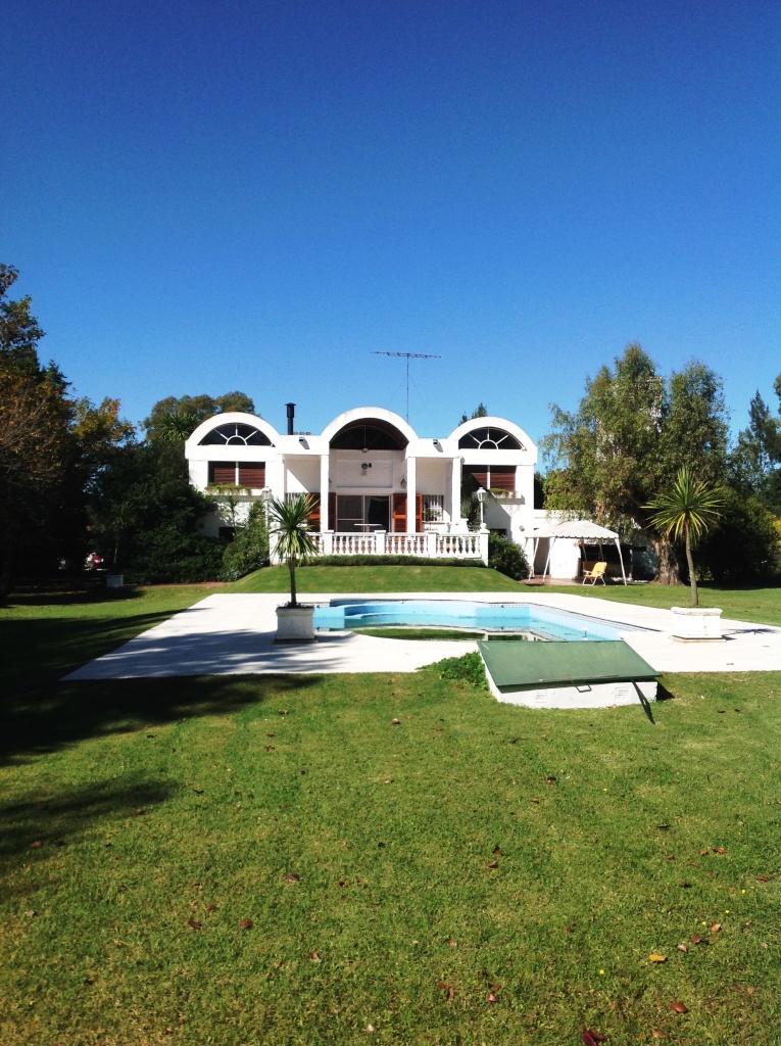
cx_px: 390
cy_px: 523
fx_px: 1056
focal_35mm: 35
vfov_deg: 52.7
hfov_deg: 40.6
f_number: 2.4
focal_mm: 4.28
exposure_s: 1/3030
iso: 64
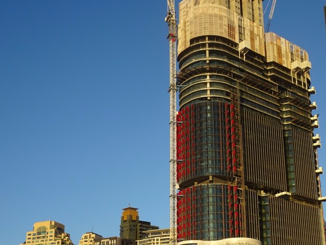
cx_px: 215
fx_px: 518
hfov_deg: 34.6
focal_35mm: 55
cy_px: 173
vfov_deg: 26.3
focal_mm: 6.56
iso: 80
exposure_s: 1/400
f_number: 4
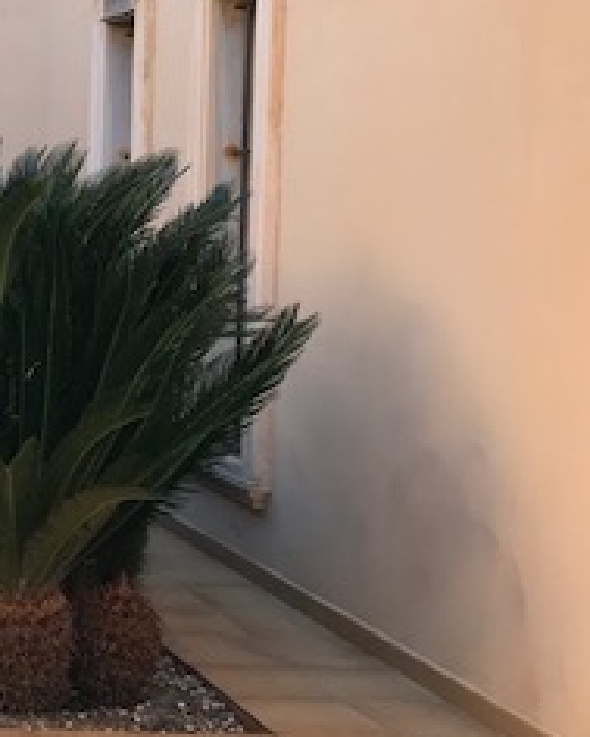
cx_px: -403
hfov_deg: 17.6
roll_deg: -1.5
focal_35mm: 74
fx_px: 1614
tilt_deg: -1.2
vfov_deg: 25.6
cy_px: 253
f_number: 1.8
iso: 20
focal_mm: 3.99
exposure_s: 1/116
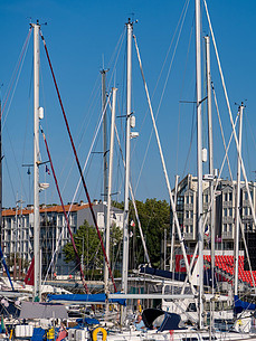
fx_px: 1173
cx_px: 296
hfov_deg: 12.2
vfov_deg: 16.5
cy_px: 197
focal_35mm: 119
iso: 64
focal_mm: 65
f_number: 6.3
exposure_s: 1/1000
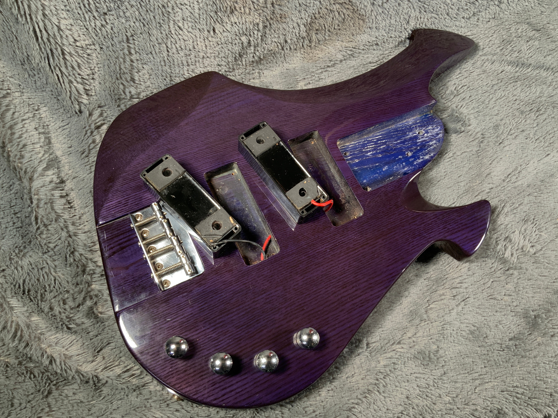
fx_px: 484
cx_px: 280
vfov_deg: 46.8
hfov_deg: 60.0
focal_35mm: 30
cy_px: 214
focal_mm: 3
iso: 64
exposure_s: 1/52
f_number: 1.8
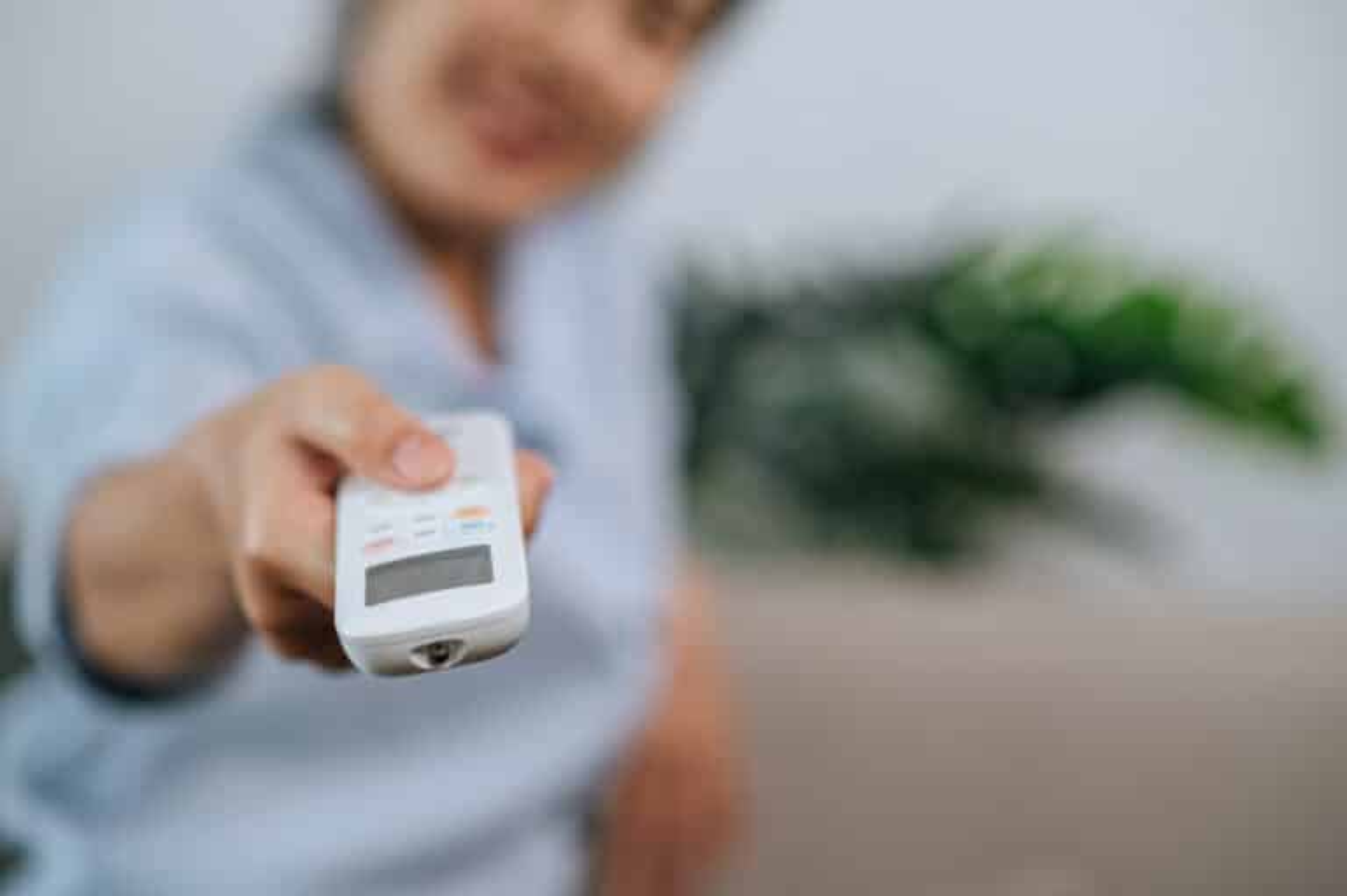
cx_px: 674
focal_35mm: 85
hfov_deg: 23.9
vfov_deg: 16.1
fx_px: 3178
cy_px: 448
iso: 100
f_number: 5
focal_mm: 85
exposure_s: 1/200
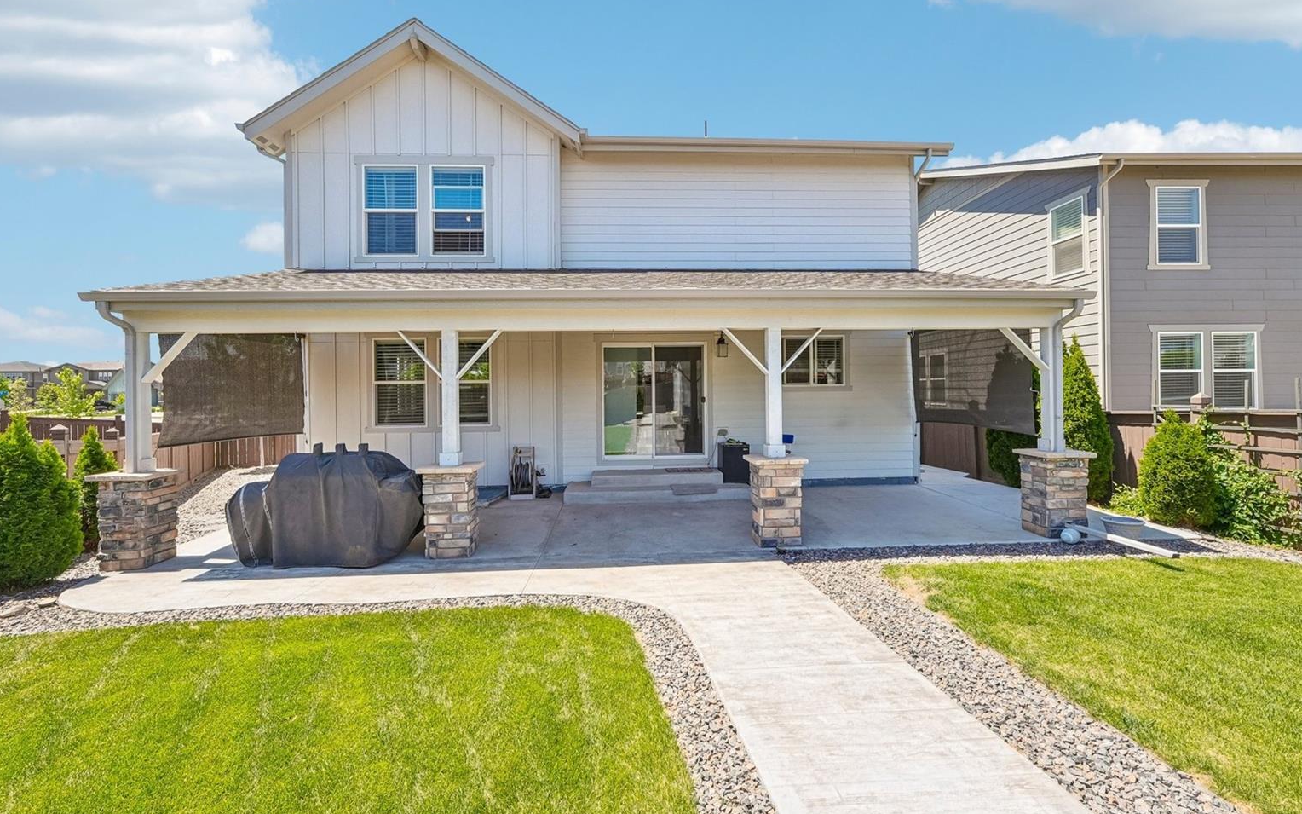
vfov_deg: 71.2
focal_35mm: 16
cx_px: 649
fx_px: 568
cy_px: 391
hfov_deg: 97.8
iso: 800
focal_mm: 10
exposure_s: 1/250
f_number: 8
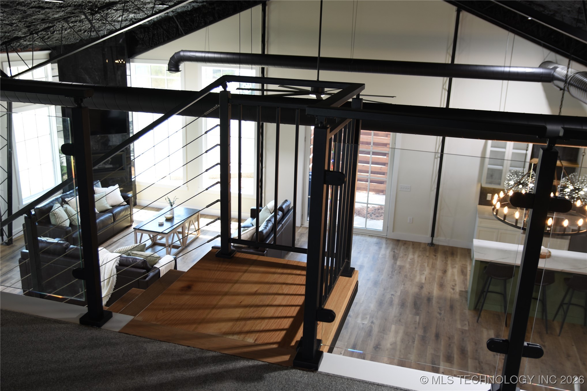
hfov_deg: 53.1
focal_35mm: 36
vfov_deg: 36.9
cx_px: 294
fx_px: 587
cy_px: 196
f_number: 3.2
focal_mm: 24
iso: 100
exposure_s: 1/50
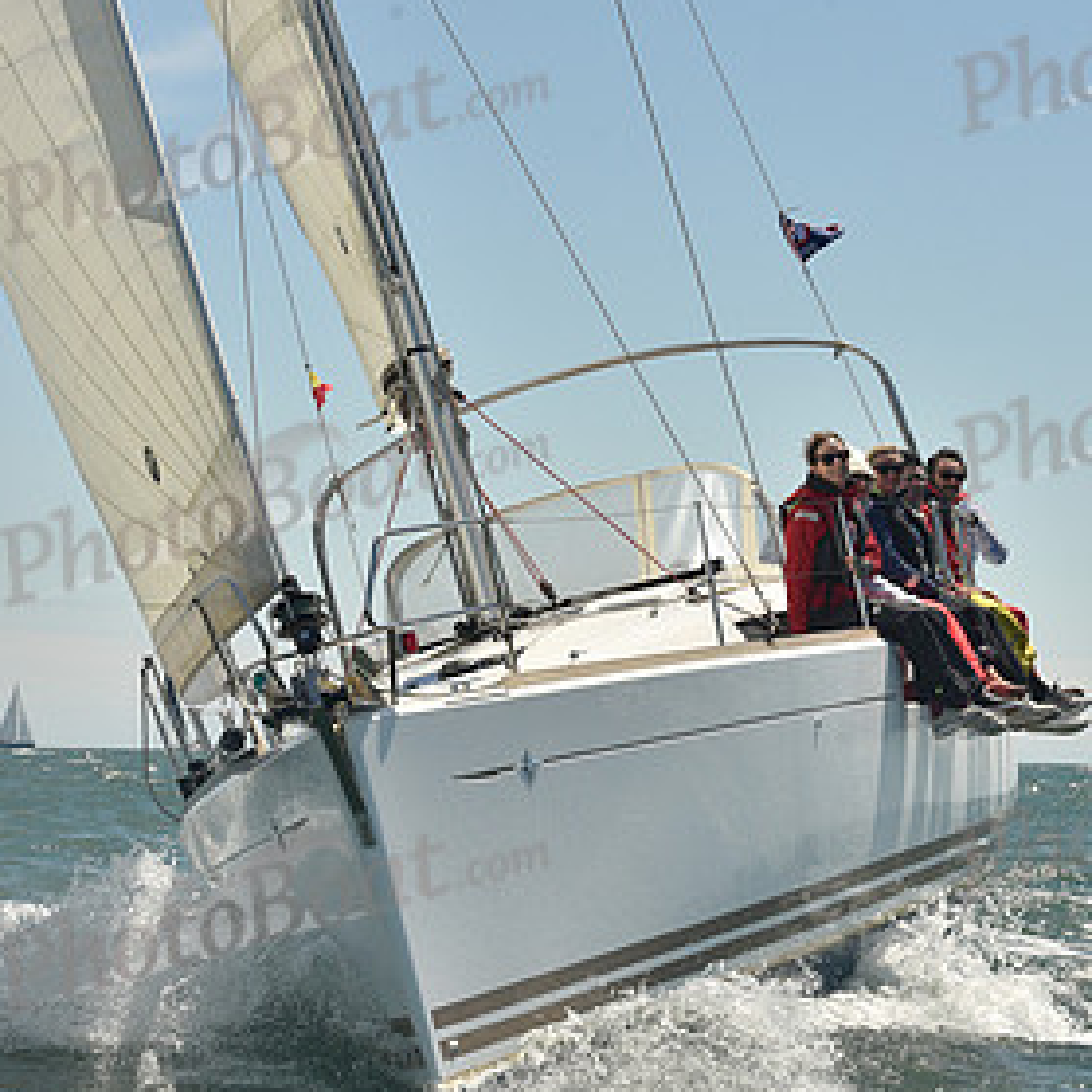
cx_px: 755
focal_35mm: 150
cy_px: 652
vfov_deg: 11.6
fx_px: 5354
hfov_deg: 11.6
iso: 320
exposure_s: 1/800
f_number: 13
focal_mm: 85
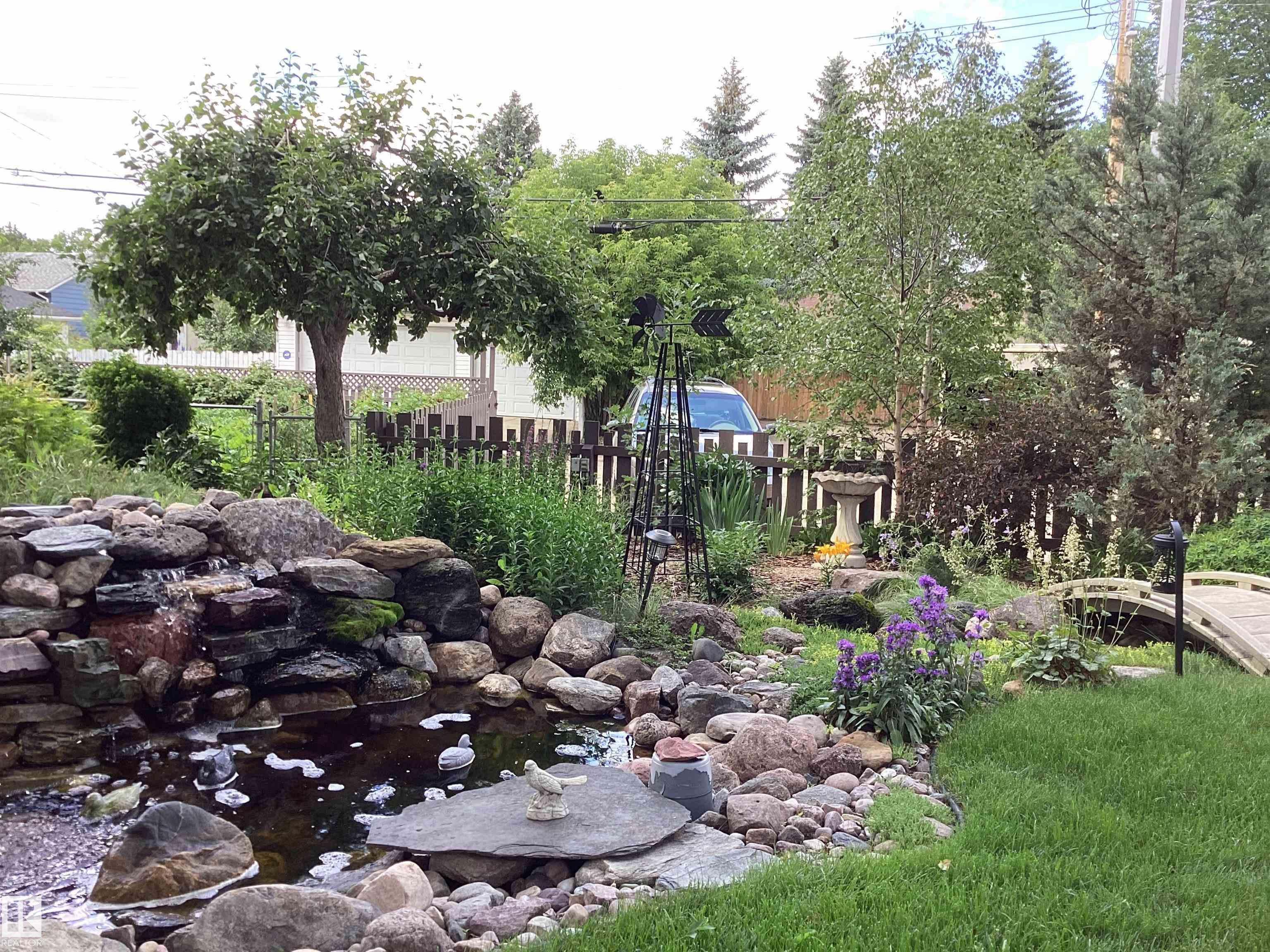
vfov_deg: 45.4
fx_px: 1137
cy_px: 476
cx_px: 635
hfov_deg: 58.4
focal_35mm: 31
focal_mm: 3.3
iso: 40
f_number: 2.4
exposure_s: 1/120
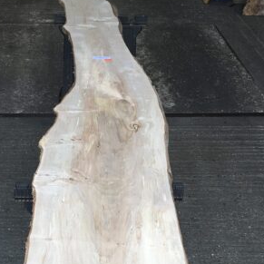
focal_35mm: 47
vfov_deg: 35.2
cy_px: 199
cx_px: 86
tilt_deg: -43.9
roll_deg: -0.5
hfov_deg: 35.7
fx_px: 406
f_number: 2.2
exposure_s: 1/185
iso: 25
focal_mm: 4.15
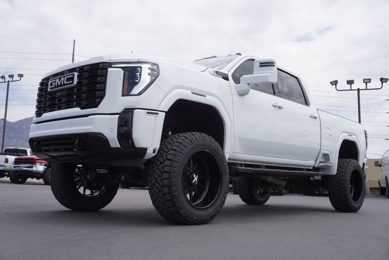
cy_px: 130
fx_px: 389
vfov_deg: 36.9
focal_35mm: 36
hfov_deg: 53.1
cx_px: 194
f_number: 8
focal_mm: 24
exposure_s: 1/250
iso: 100
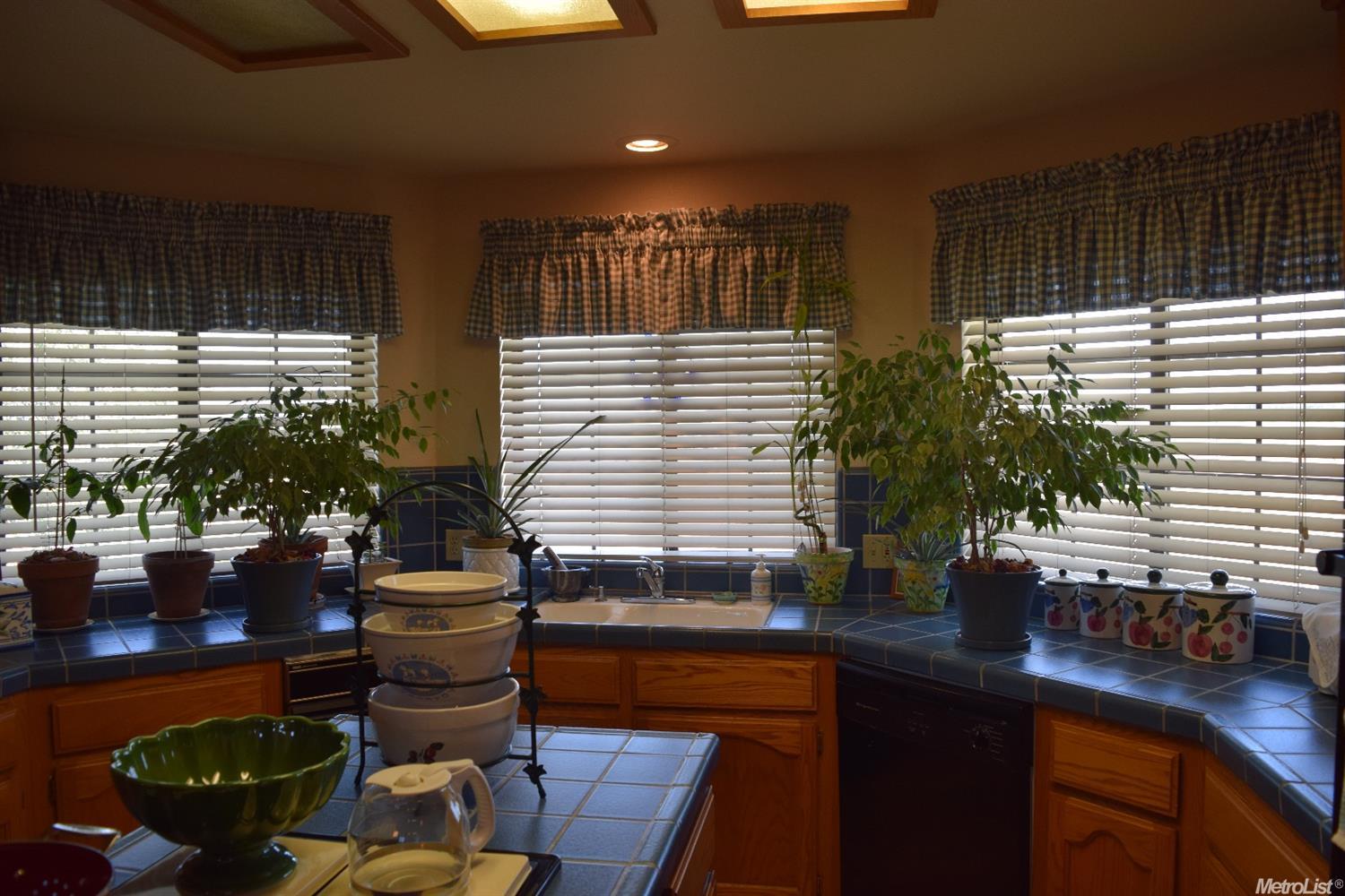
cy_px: 448
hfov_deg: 67.4
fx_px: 1009
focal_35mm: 27
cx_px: 672
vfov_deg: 47.9
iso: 400
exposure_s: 1/125
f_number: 5.6
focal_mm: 18
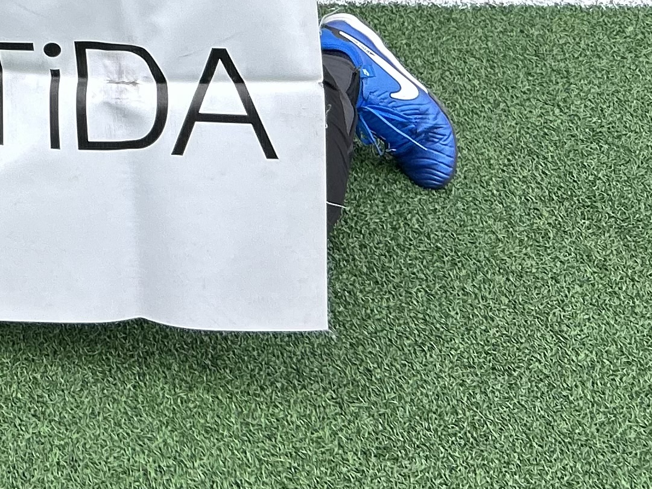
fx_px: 1827
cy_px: -306
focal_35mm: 97
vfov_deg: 14.0
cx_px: -454
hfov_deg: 17.2
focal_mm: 5.7
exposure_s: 1/728
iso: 50
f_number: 1.5
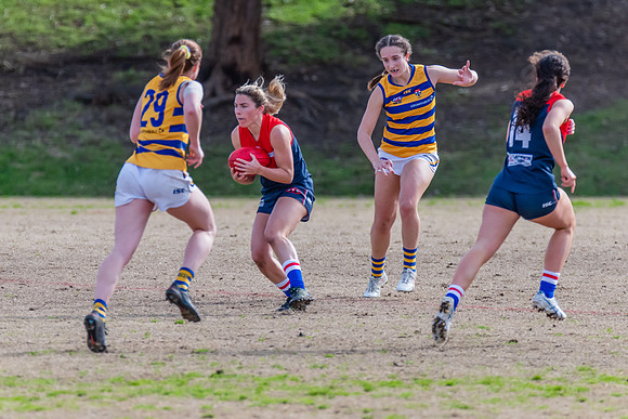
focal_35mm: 718
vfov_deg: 1.9
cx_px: 291
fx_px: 12534
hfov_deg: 2.9
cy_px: 136
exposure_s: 1/1600
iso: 900
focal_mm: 450
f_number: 6
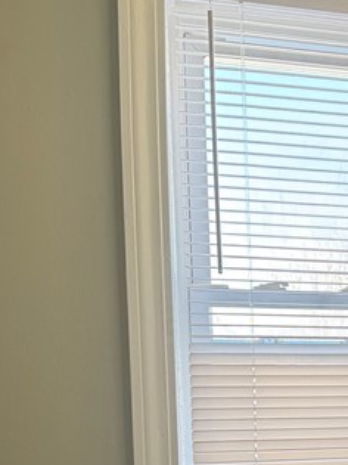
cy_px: 486
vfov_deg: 23.7
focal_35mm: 78
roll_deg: +1.1
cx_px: 442
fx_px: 1046
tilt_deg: -8.0
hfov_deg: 17.8
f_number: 1.78
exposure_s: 1/121
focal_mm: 6.76
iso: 64
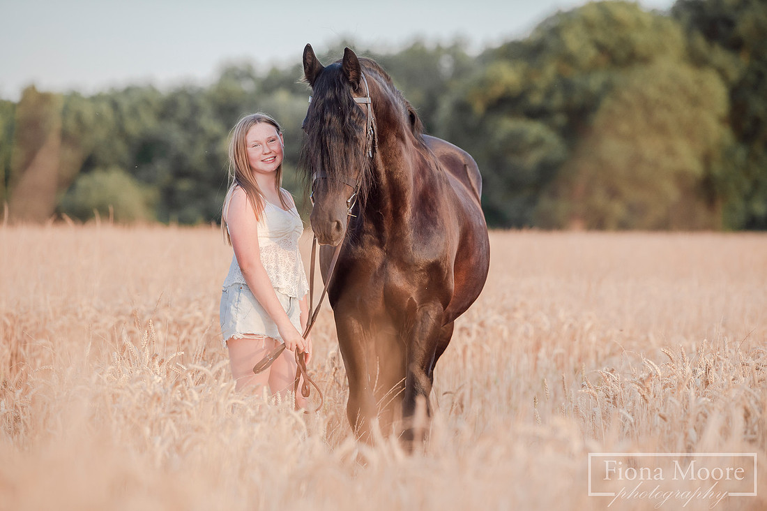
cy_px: 256
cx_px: 384
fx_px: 4045
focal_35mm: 190
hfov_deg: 10.8
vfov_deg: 7.2
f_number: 4
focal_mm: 190
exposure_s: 1/1000
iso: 1100
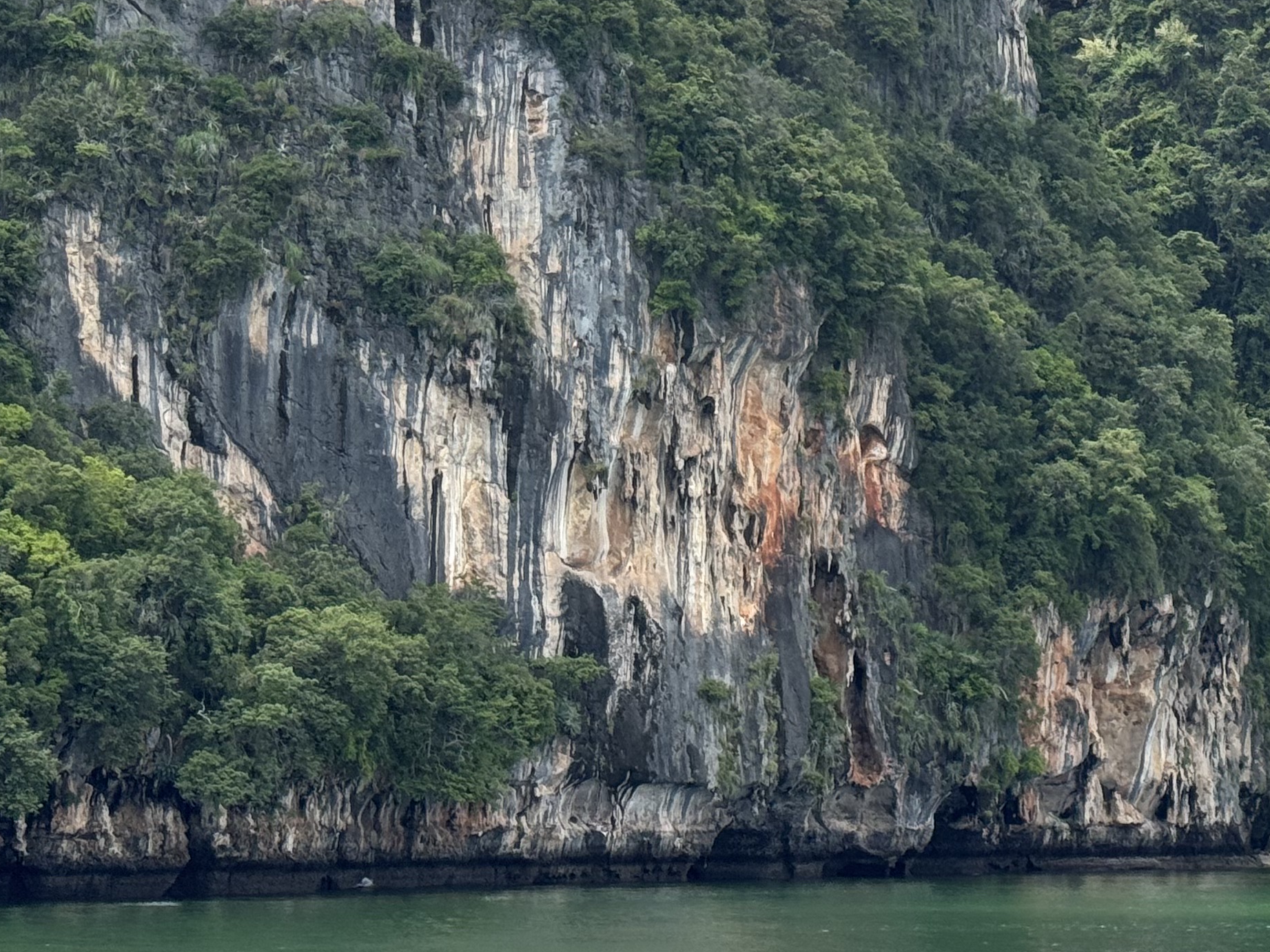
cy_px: 253
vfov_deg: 14.0
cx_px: 1329
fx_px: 3852
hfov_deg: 18.2
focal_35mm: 105
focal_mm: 6.76
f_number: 1.78
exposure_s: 1/2513
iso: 64
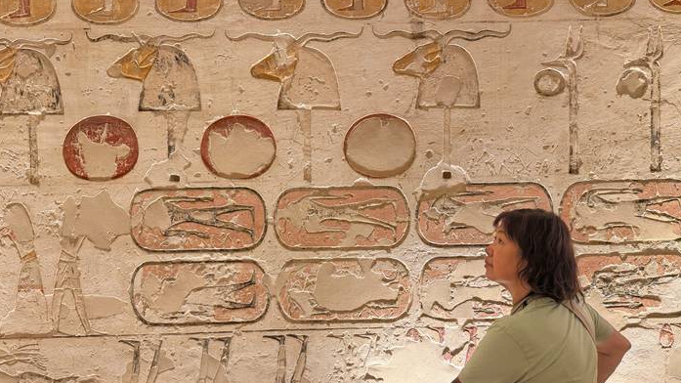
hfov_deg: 69.9
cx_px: 349
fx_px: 488
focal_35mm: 27
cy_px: 223
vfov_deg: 42.8
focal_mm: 6.76
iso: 320
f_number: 1.78
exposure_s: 1/41
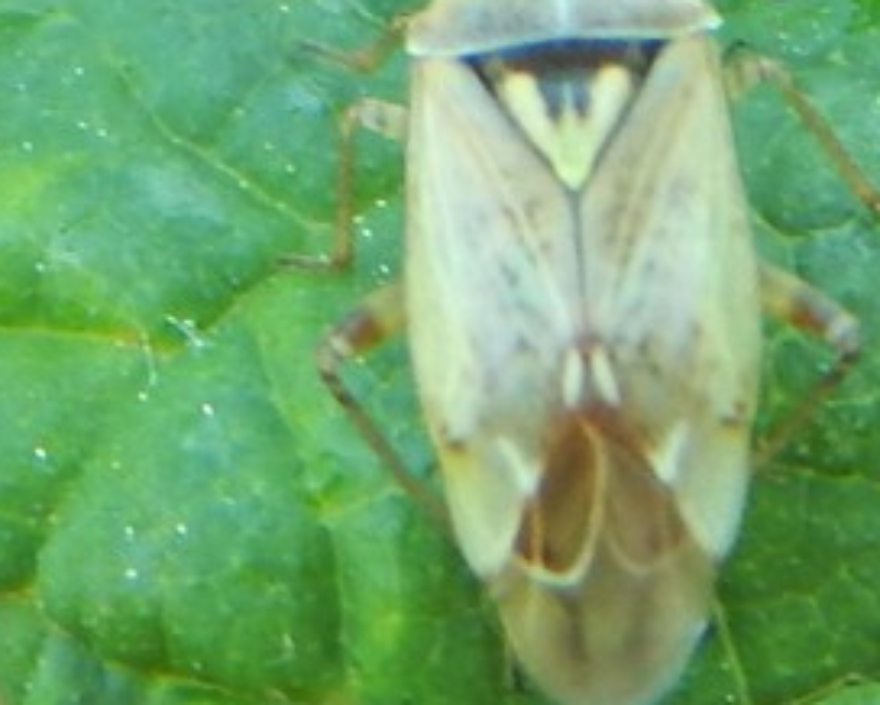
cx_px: 480
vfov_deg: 4.9
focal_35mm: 318
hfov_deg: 6.1
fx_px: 8288
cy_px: 91
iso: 125
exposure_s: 1/40
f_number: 4.5
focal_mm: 18.7
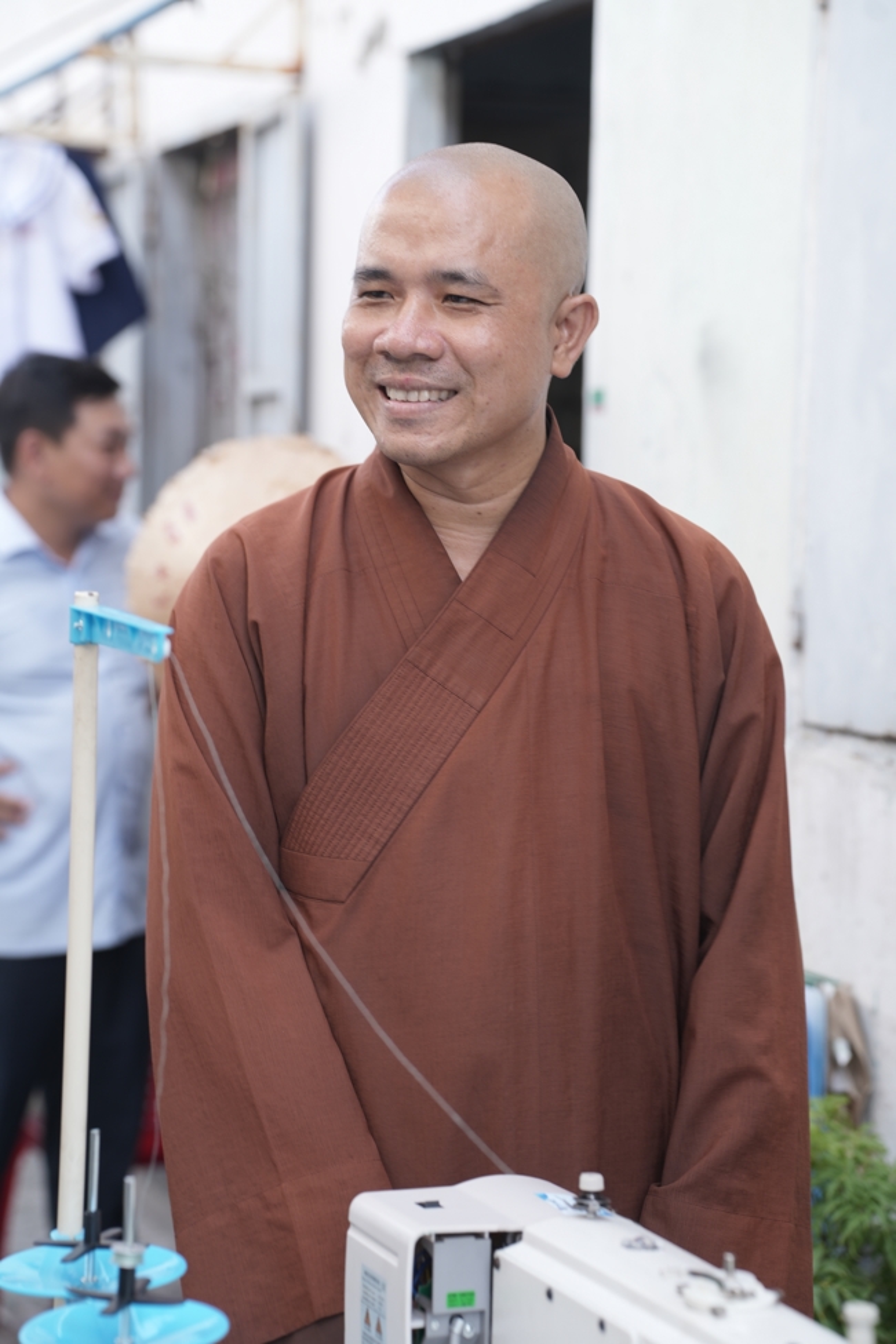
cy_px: 672
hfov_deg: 15.7
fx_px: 3248
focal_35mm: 87
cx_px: 448
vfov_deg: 23.4
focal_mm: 87
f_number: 4
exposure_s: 1/100
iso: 125
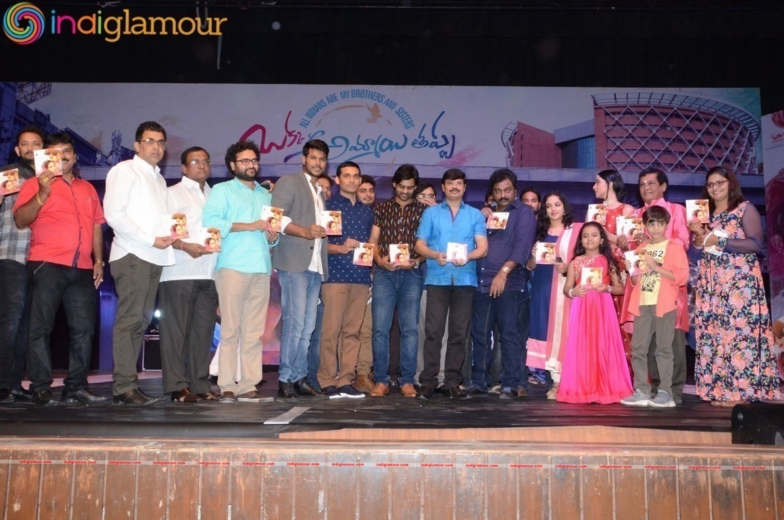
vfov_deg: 36.7
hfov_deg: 53.2
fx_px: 782
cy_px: 260
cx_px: 392
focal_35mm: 36
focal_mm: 24
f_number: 7.1
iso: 1600
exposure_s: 1/125
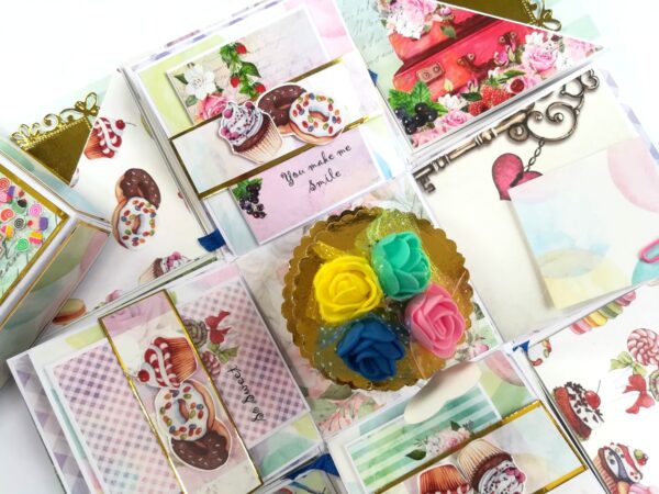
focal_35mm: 26
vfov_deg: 53.1
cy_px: 247
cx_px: 330
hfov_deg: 67.3
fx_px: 495
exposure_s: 1/120
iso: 50
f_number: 2.2
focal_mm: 3.83
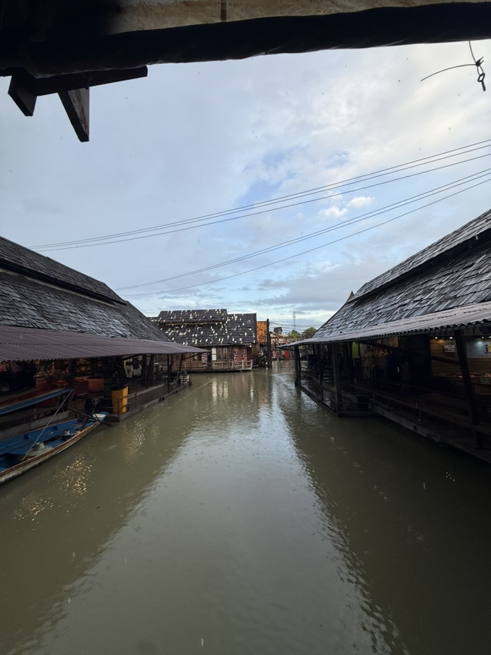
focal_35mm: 14
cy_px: 328
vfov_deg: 102.1
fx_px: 265
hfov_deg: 85.7
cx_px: 246
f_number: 2.2
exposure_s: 1/251
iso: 50
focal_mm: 2.22
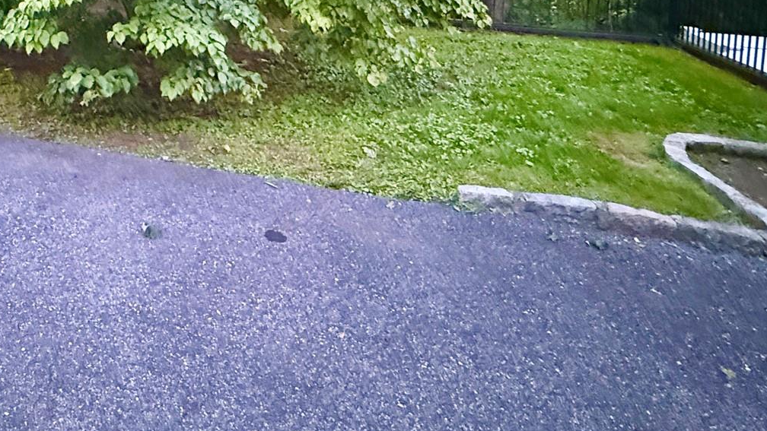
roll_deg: -1.7
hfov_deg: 57.8
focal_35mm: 31
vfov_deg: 32.2
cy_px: -69
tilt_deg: -4.3
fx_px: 630
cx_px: 150
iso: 1600
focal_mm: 2.22
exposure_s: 1/40
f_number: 2.2
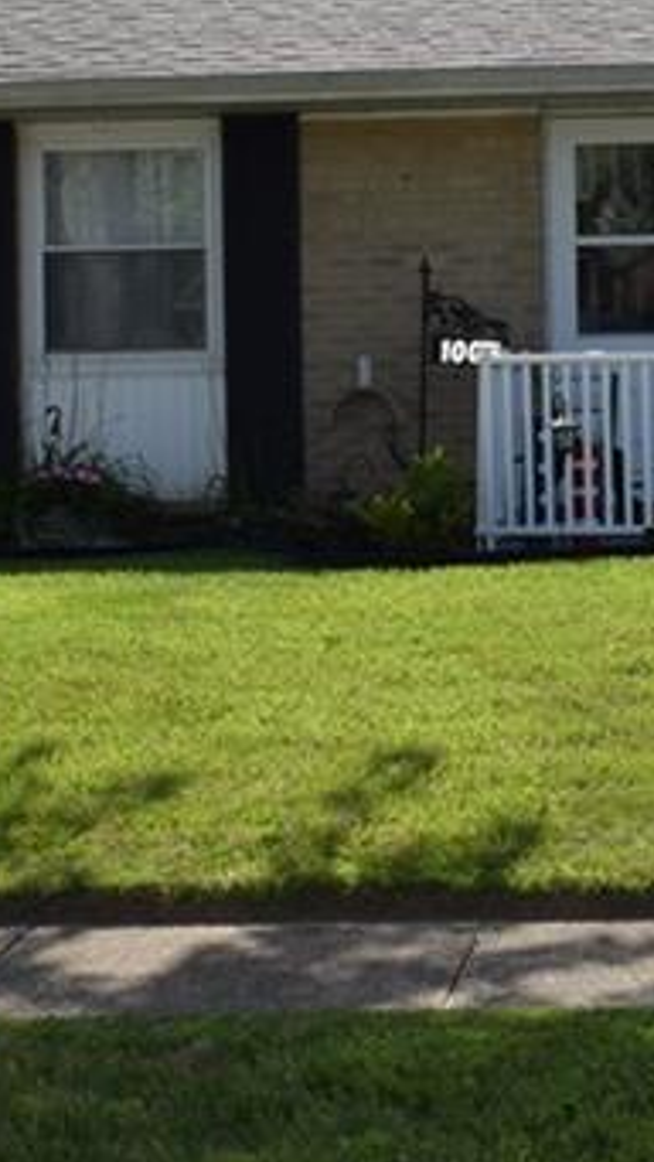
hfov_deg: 14.0
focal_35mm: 85
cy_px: 426
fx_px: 2619
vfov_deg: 24.9
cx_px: 664
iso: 100
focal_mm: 18
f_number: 9
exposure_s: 1/200
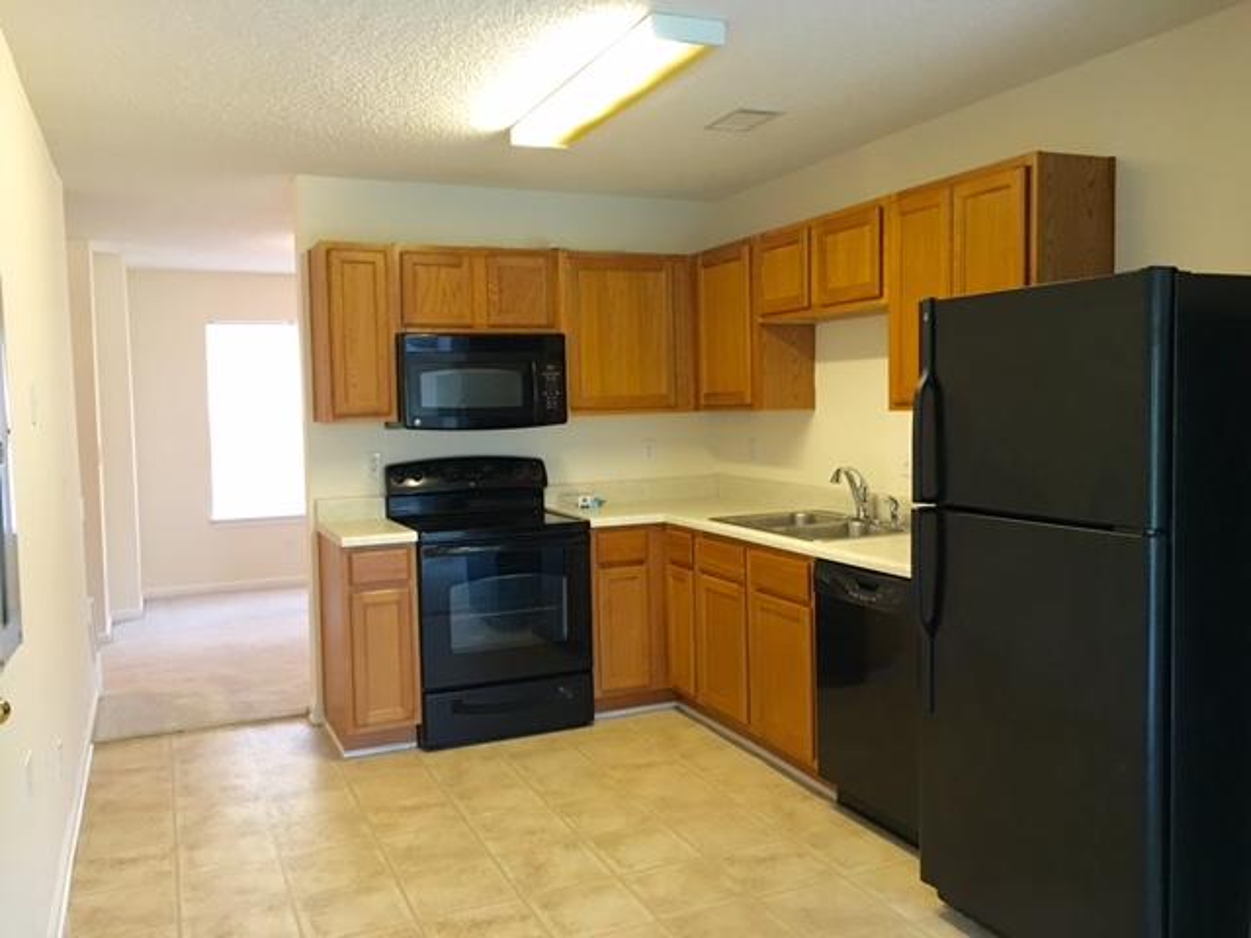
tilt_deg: -3.3
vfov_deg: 48.2
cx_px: 626
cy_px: 469
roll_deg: +1.0
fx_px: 1048
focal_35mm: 29
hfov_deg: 61.7
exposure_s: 1/15
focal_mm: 4.15
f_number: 2.2
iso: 100
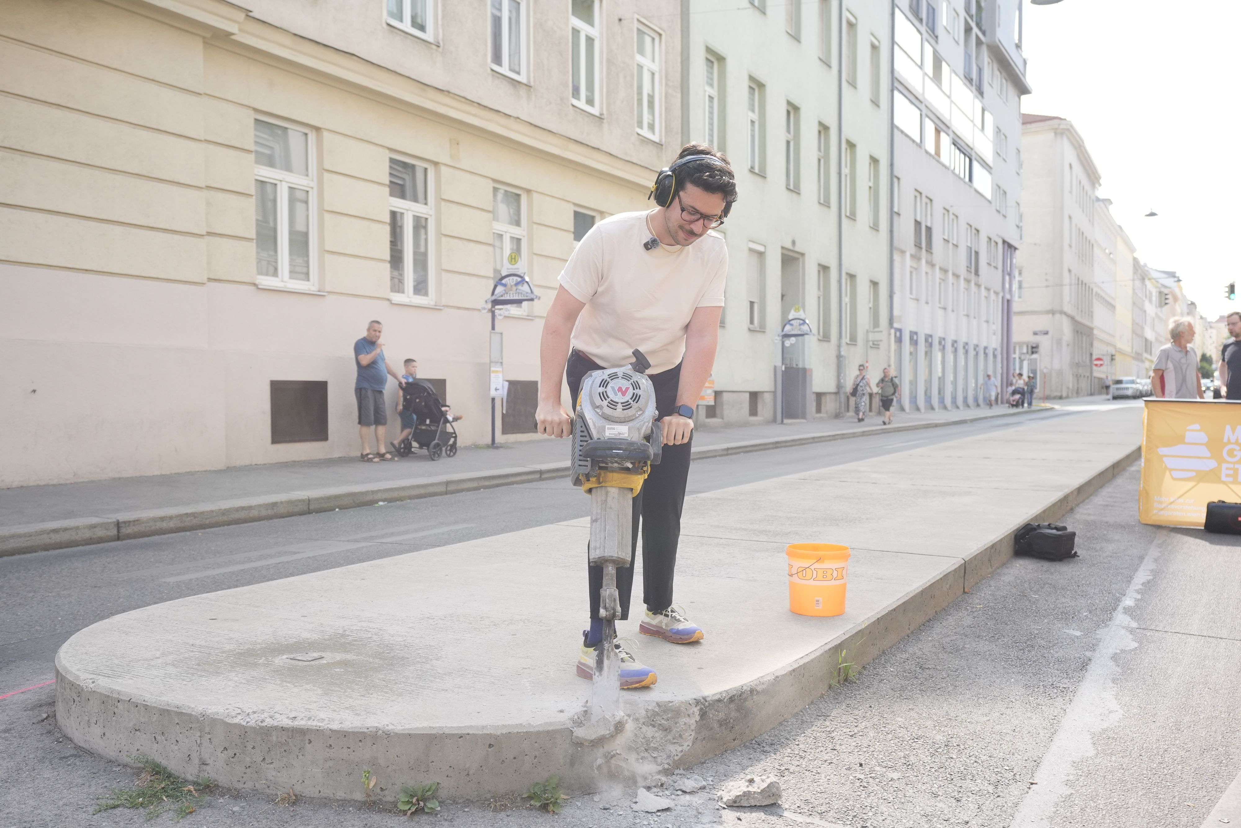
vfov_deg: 43.6
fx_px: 1034
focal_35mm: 30
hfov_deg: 61.9
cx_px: 620
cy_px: 414
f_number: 4
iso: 800
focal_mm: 30
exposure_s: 1/1250
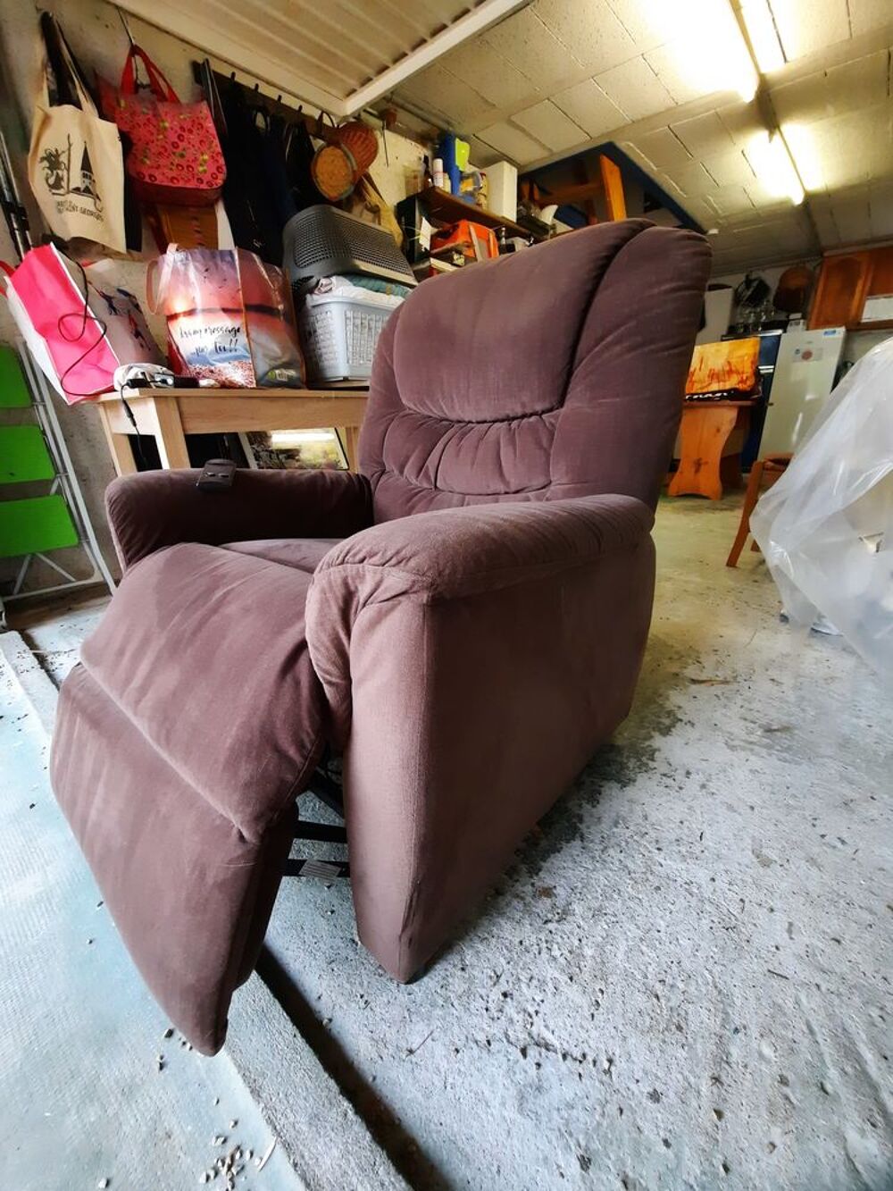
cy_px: 596
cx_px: 446
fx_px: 447
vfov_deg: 106.2
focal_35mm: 13
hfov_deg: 89.9
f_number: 2.2
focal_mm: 1.74
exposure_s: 1/50
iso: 200
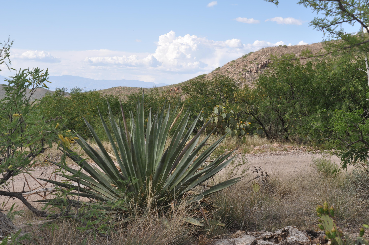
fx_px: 614
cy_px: 122
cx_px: 184
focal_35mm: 60
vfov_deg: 22.6
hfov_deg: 33.4
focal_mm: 40
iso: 200
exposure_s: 1/200
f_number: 10
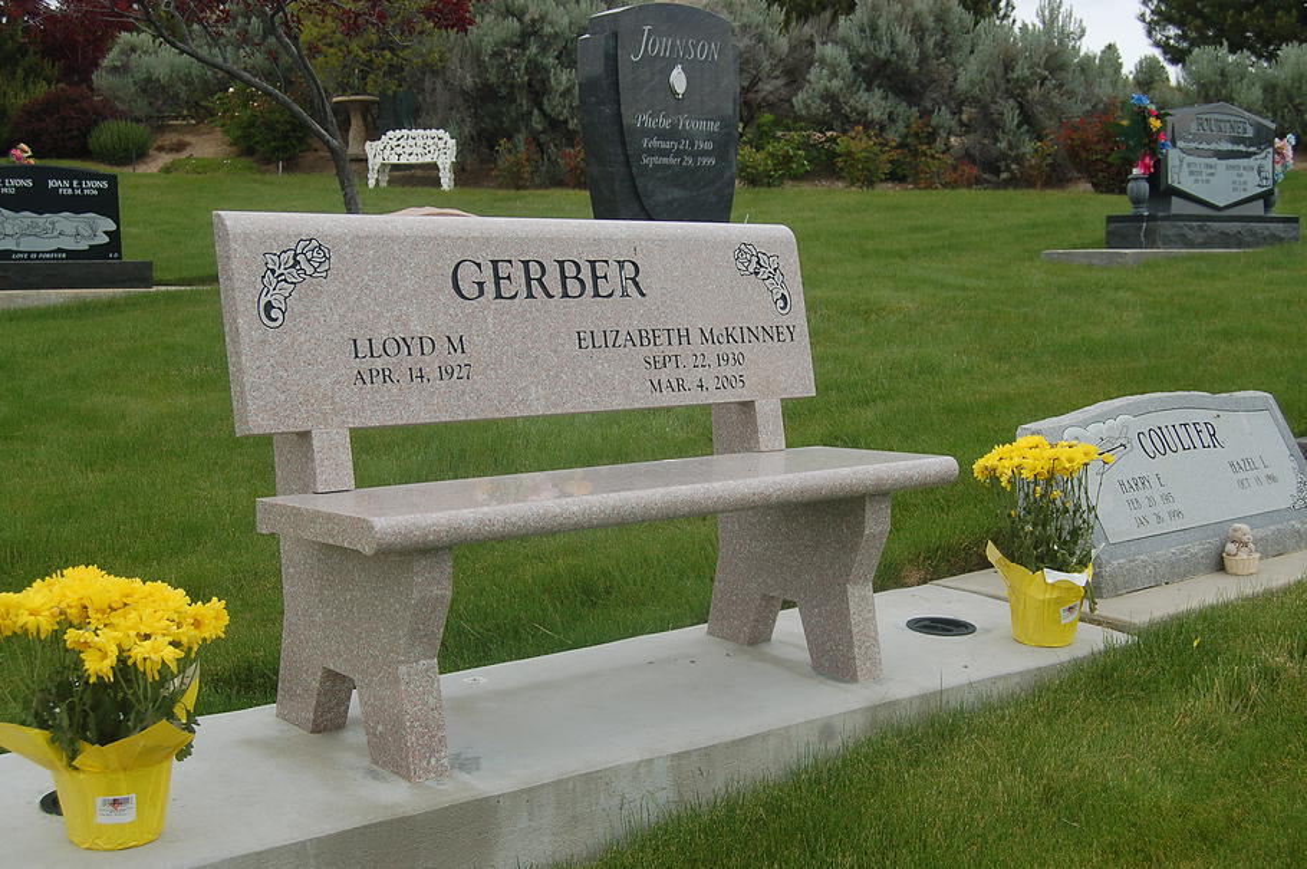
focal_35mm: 46
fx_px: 1687
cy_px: 434
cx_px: 654
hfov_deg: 42.4
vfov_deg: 28.9
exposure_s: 1/160
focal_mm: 31
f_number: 6.3
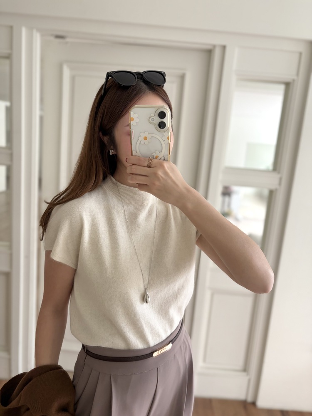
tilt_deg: -18.5
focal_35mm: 26
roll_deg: -5.9
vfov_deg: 67.3
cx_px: 156
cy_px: 208
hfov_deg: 53.1
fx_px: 312
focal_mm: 5.96
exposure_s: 1/60
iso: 200
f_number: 1.6
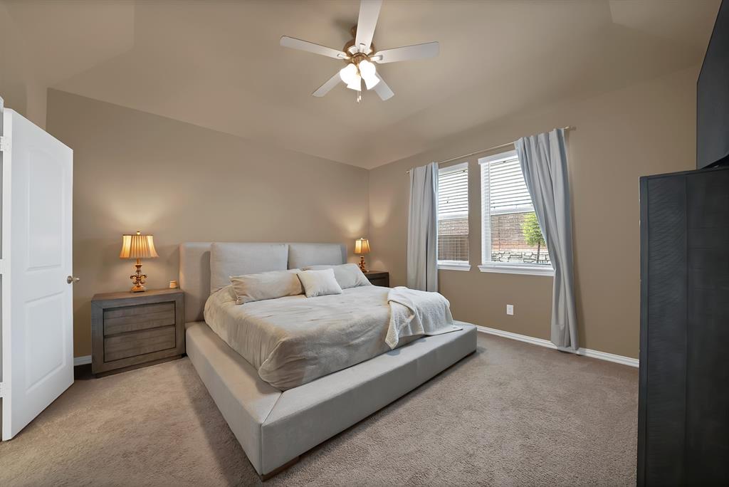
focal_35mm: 12
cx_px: 364
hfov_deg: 112.6
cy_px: 244
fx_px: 243
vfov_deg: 90.1
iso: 640
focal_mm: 12
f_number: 9
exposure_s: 1/6
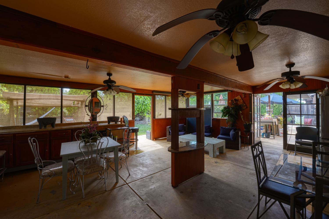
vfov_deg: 81.2
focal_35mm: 14
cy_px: 110
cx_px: 164
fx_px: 128
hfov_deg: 104.3
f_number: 10
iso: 400
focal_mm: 14
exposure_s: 1/30
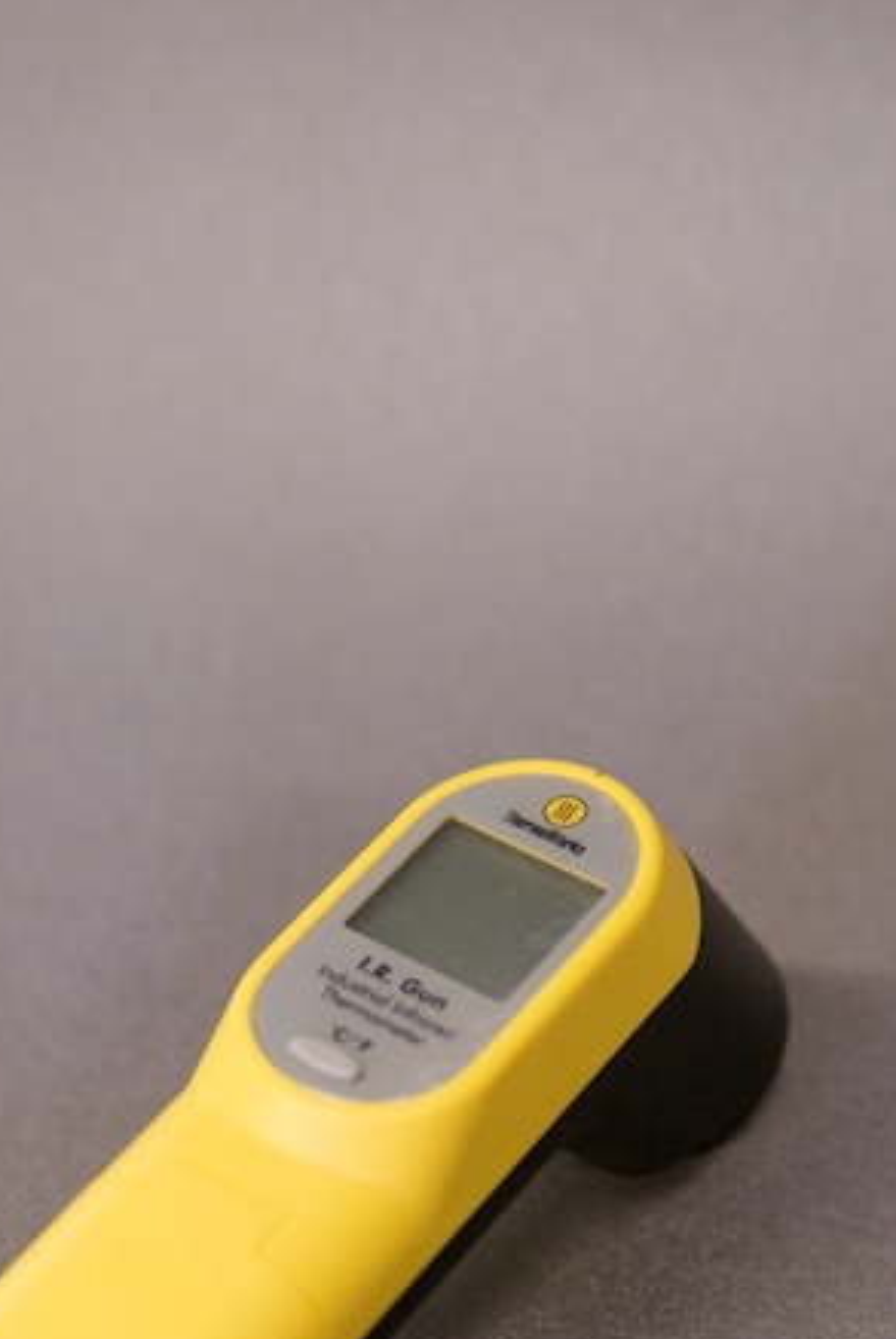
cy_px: 896
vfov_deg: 22.0
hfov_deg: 14.9
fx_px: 3426
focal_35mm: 92
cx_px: 315
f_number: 2.8
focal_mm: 42
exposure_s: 1/20
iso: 200
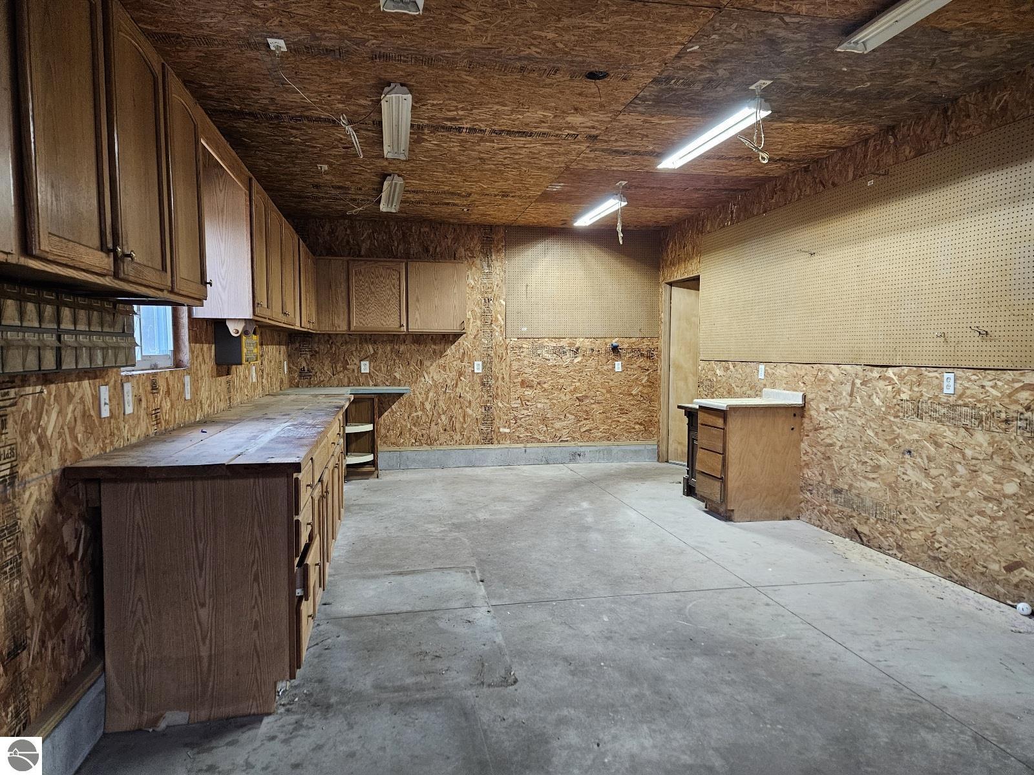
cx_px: 517
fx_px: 687
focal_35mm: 23
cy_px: 388
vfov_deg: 58.9
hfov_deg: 73.9
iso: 500
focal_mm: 5.4
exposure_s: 1/120
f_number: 1.8
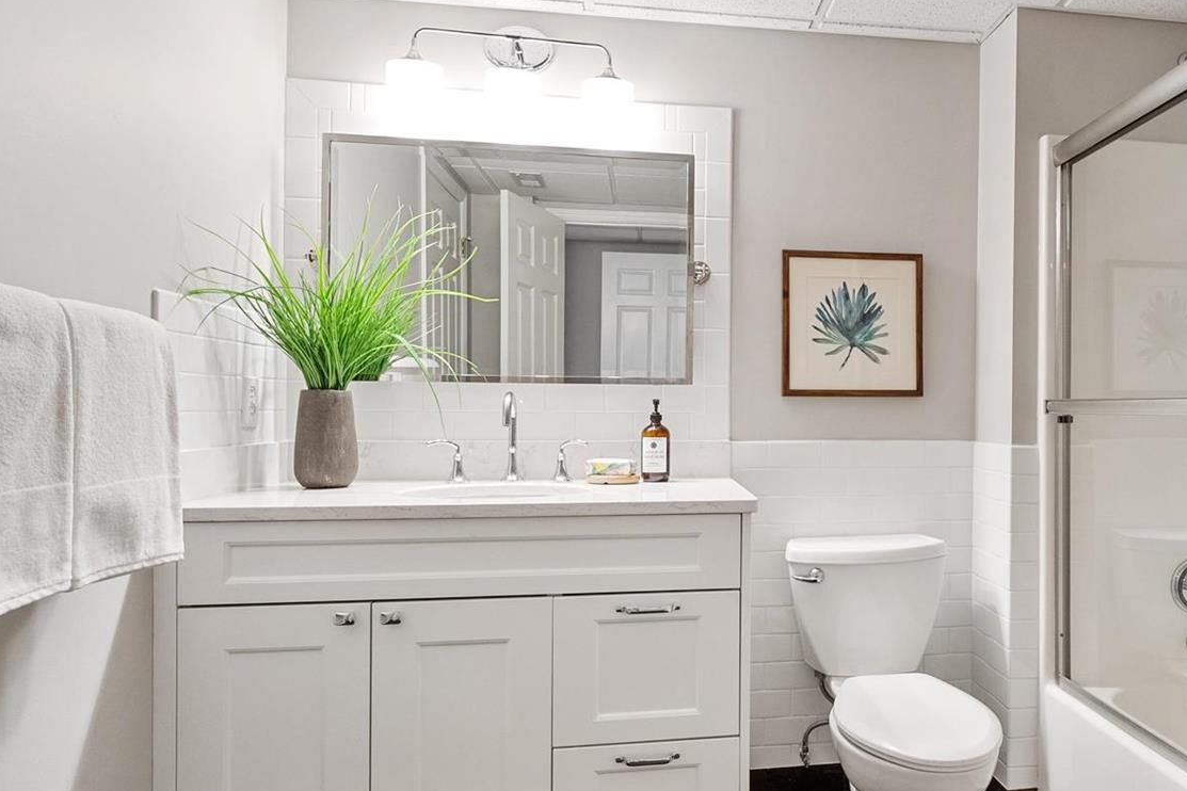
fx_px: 758
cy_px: 427
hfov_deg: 74.0
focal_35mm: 23
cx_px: 781
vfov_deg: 55.0
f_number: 6.3
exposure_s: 1/3
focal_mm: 8
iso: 400
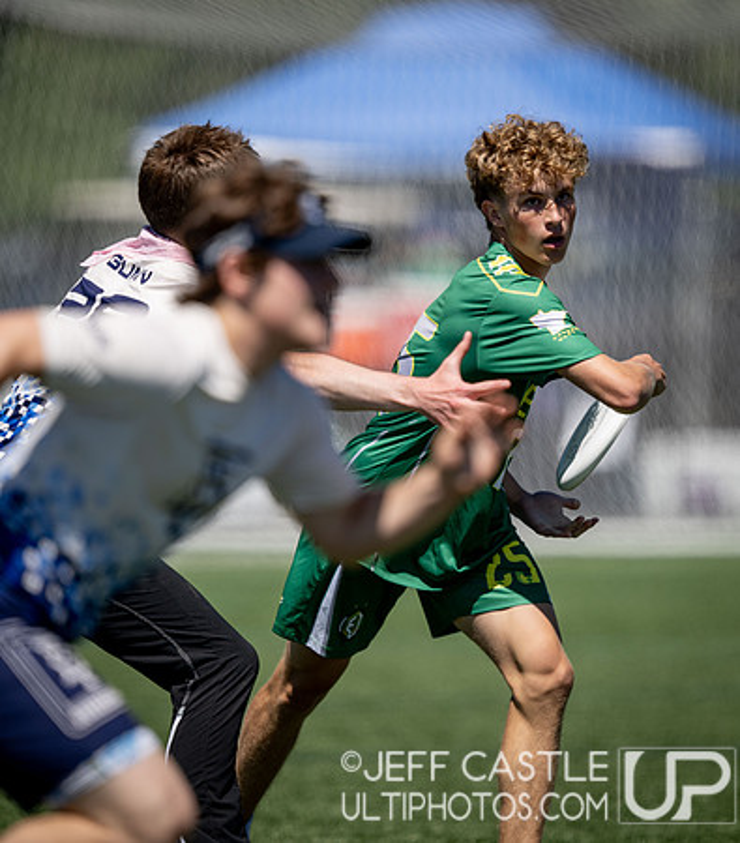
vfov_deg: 3.2
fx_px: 14889
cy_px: 397
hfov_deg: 2.8
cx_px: 373
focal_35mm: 574
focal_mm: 400
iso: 64
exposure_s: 1/3200
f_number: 2.8
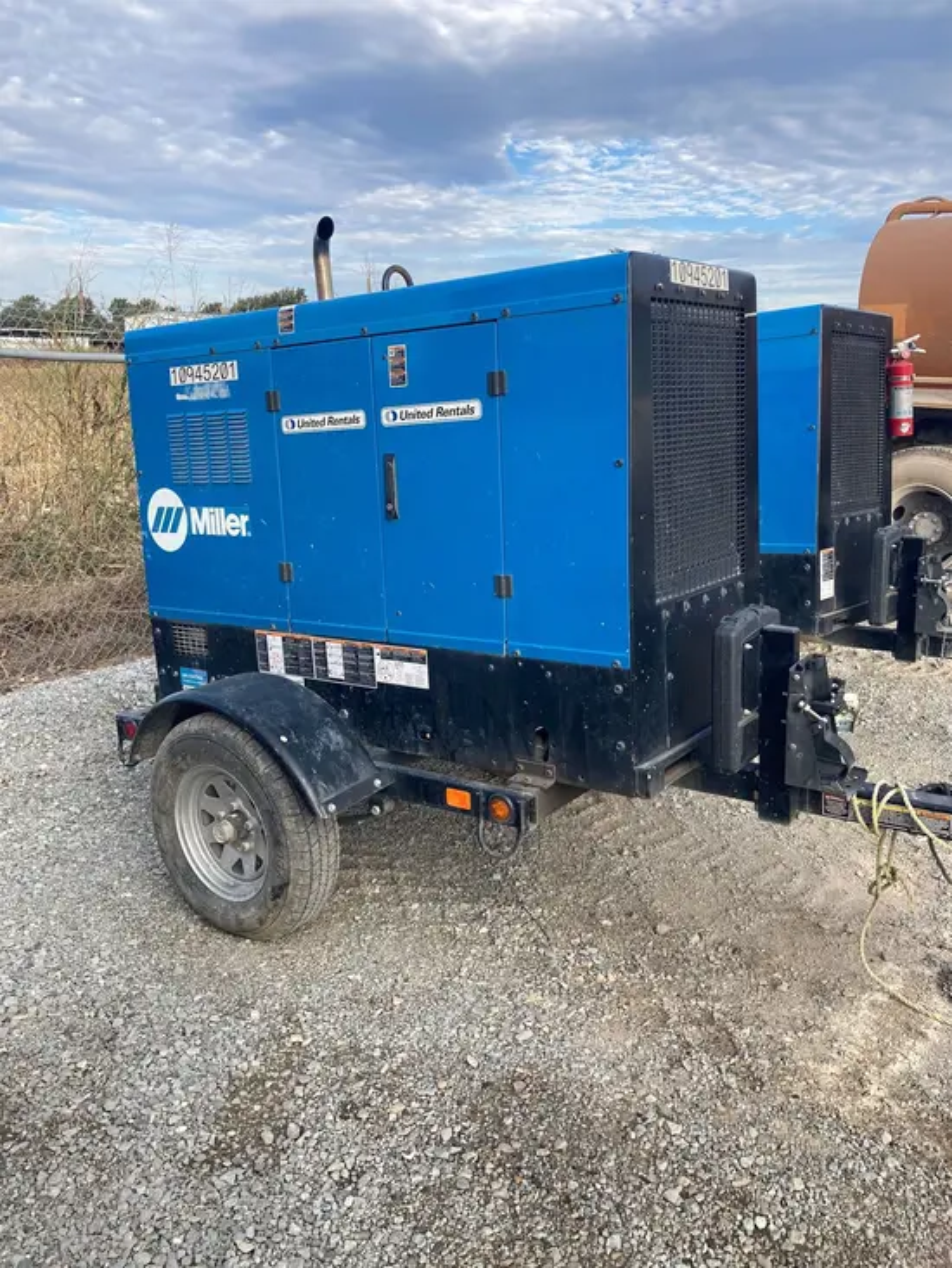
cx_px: 476
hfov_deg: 49.8
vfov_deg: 63.4
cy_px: 634
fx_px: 1026
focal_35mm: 28
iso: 20
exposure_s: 1/578
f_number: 1.8
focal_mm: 3.99
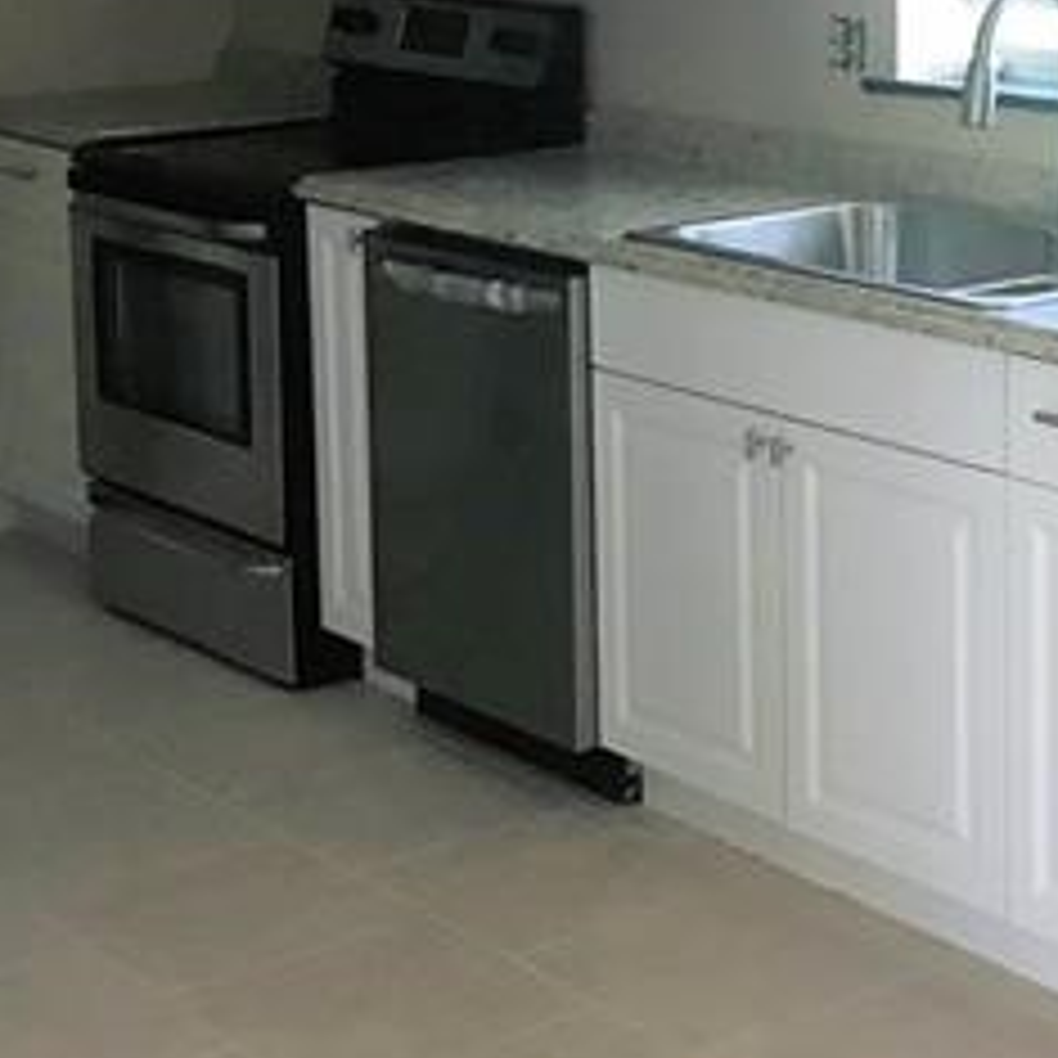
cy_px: 266
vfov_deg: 21.2
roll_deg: -0.7
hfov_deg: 21.0
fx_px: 2801
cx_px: 896
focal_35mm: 81
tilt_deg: -8.4
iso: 25
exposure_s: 1/30
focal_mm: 3.99
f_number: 1.8
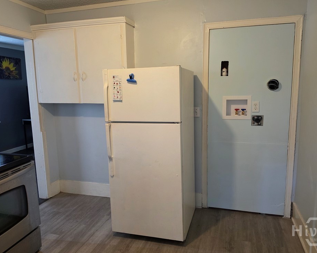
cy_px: 126
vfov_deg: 56.8
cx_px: 163
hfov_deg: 68.1
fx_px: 235
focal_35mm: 25
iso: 250
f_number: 1.4
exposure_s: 1/120
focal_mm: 6.5
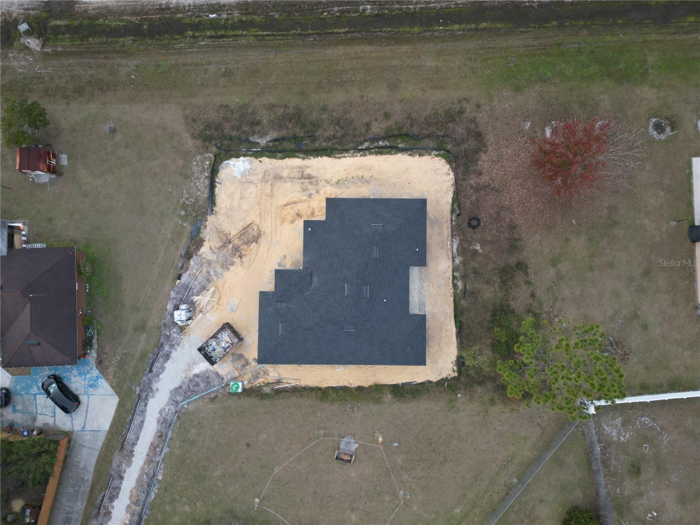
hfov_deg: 71.6
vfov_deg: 56.8
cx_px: 350
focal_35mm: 24
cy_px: 262
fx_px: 485
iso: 100
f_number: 1.7
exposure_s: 1/350
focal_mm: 6.72
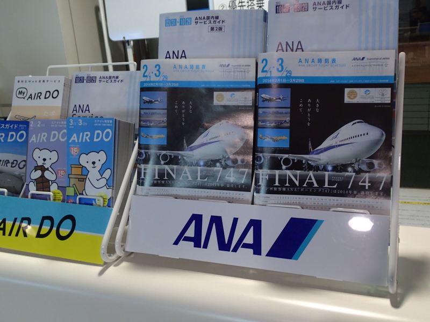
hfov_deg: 52.6
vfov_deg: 40.7
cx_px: 215
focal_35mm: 35
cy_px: 161
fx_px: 435
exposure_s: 1/40
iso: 320
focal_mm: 6.42
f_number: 2.6
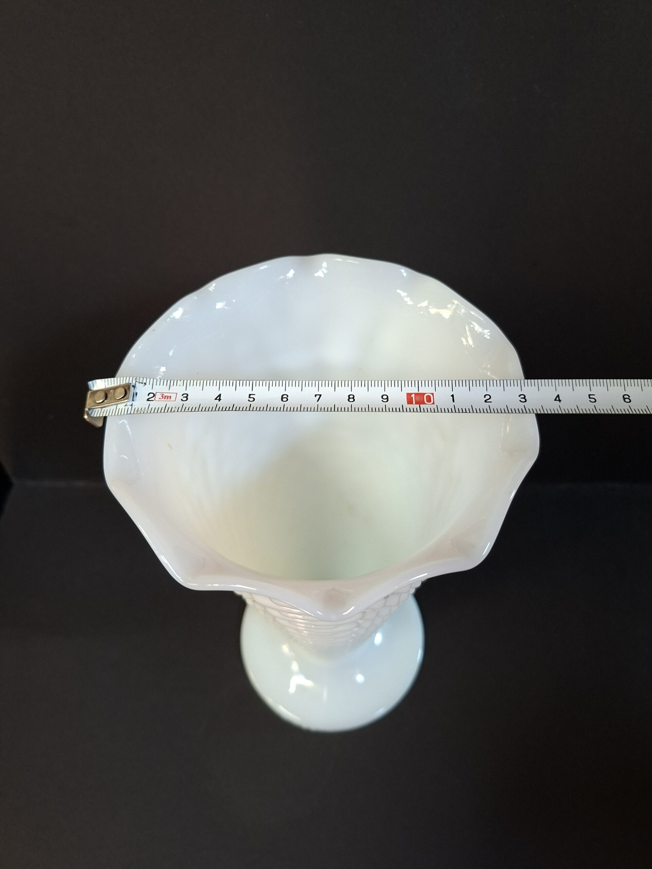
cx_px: 326
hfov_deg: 58.9
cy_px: 434
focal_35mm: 23
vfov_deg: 73.9
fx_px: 578
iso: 250
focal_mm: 5.54
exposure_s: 1/50
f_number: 1.8
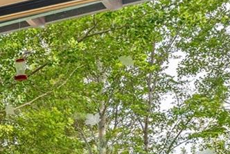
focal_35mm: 77
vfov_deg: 16.8
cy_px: 196
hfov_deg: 16.8
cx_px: -266
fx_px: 492
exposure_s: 1/2.5
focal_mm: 16
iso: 250
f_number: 8
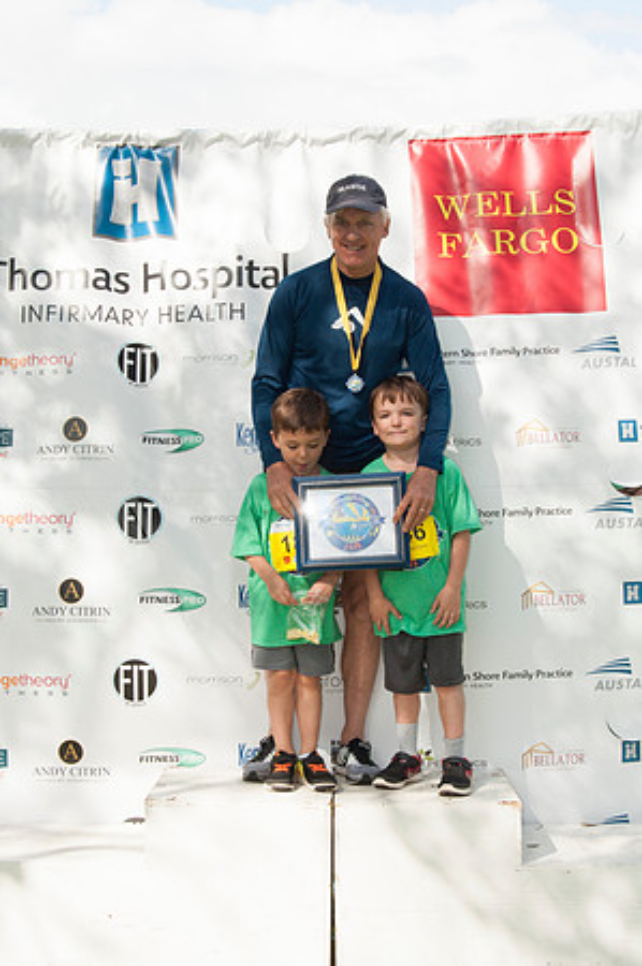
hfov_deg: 23.7
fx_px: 1528
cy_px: 483
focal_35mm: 57
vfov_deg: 35.1
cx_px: 321
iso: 250
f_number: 9
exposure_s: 1/200
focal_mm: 38
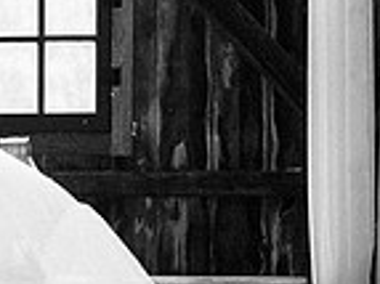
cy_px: 193
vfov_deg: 8.4
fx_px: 1941
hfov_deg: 10.4
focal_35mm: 177
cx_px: -357
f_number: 5
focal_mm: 44
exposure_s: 1/160
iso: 2000
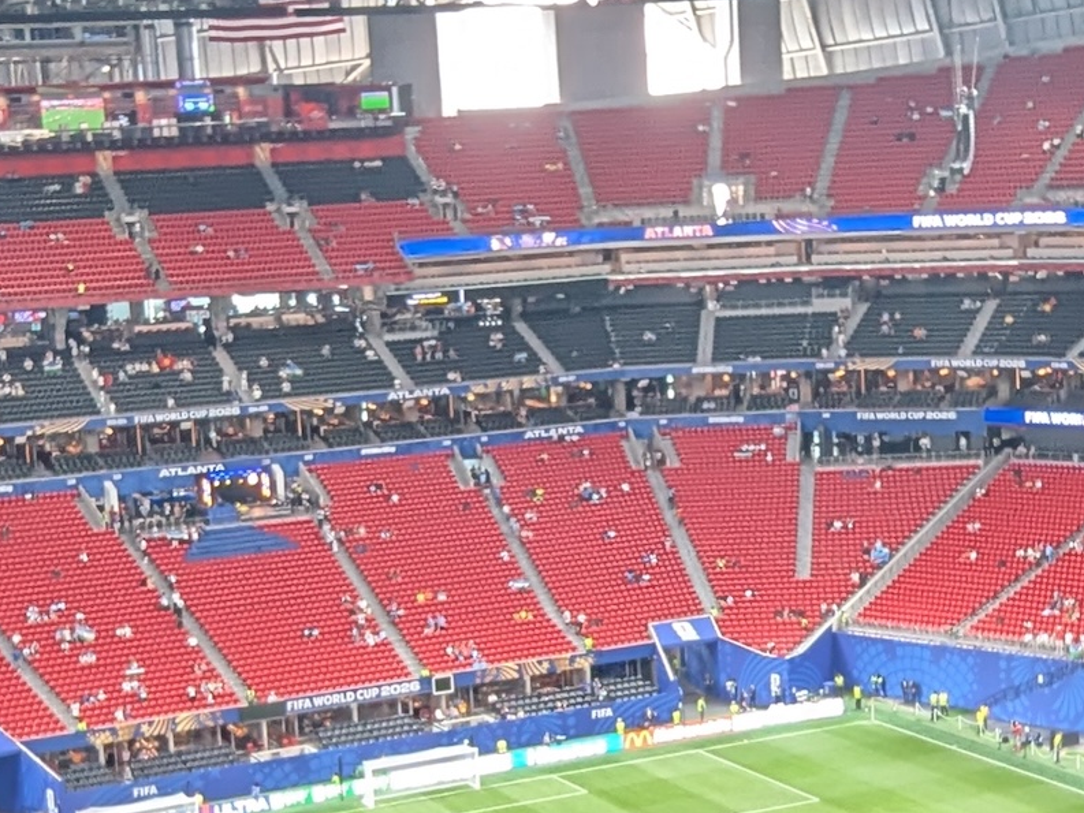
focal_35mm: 81
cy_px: 635
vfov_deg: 18.1
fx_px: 2537
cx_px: 585
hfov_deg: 24.1
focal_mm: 2.74
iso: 89
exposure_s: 1/40
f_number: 2.2
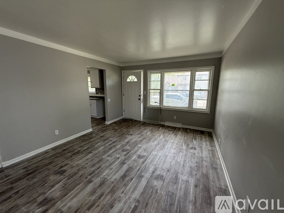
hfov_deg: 102.1
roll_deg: -0.4
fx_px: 115
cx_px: 142
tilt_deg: -9.3
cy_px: 106
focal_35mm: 14
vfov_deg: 85.7
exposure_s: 1/99
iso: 125
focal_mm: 2.22
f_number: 2.2
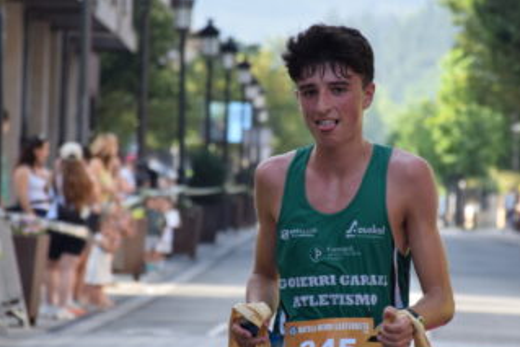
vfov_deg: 4.2
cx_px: 300
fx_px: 4754
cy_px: 207
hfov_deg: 6.3
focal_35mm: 329
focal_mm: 140
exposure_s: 1/250
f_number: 5.6
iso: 400
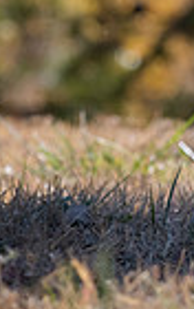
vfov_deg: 4.1
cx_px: 613
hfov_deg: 2.6
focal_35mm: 506
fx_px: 4263
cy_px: -74
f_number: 5.6
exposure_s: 1/640
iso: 400
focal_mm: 120
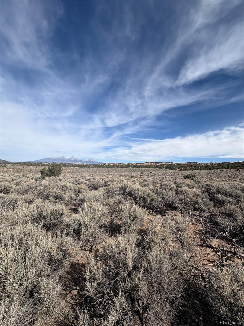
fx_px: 132
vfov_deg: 102.1
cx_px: 122
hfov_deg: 85.7
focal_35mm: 14
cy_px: 163
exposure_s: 1/2874
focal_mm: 2.22
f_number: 2.2
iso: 50
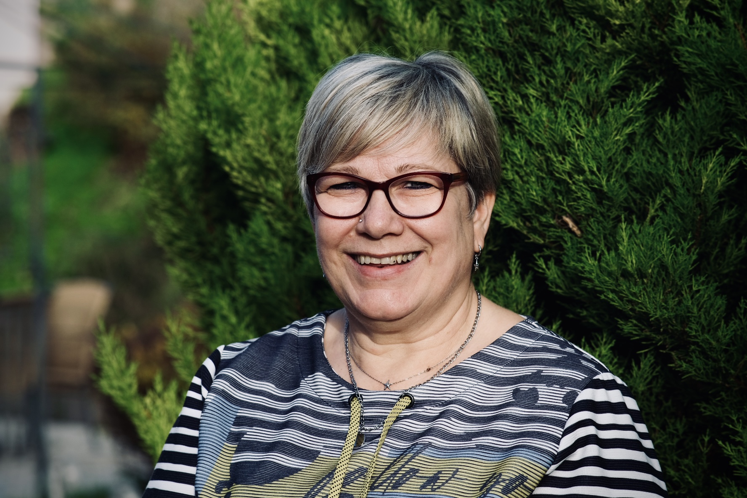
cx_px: 374
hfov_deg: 16.0
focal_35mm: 128
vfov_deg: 10.7
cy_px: 249
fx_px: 2656
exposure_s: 1/500
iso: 160
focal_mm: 85
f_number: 4
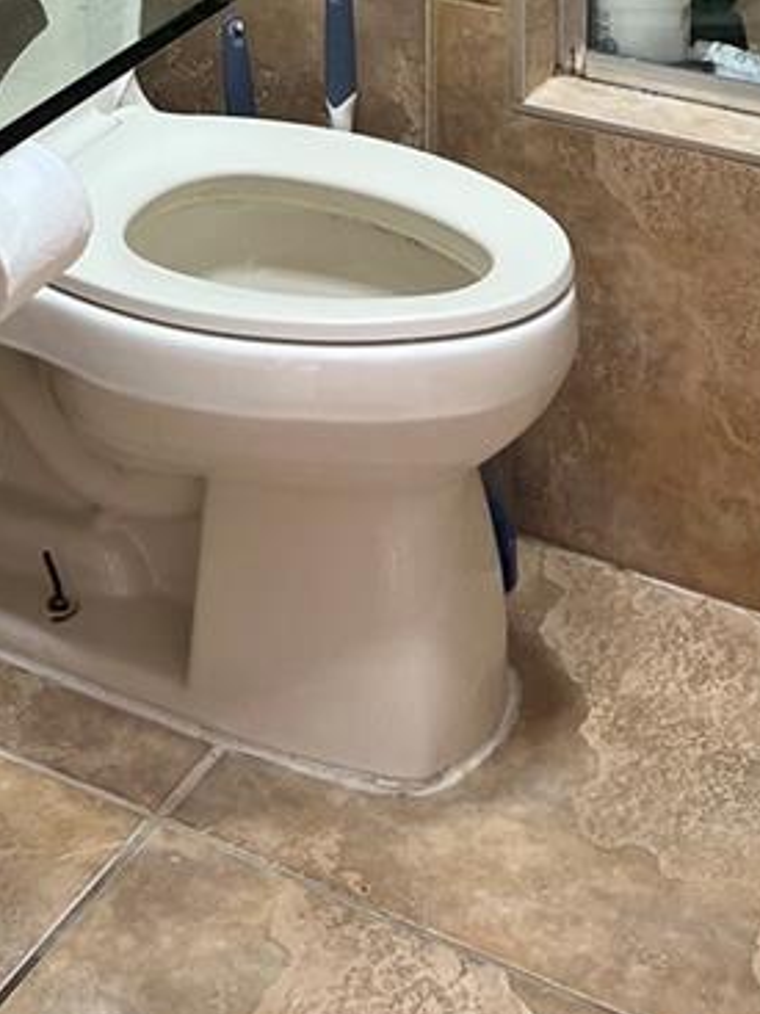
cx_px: 177
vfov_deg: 19.9
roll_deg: +1.1
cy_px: -514
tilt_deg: -8.3
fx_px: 2490
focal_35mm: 85
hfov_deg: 17.2
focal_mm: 5.7
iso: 125
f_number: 1.5
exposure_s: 1/118
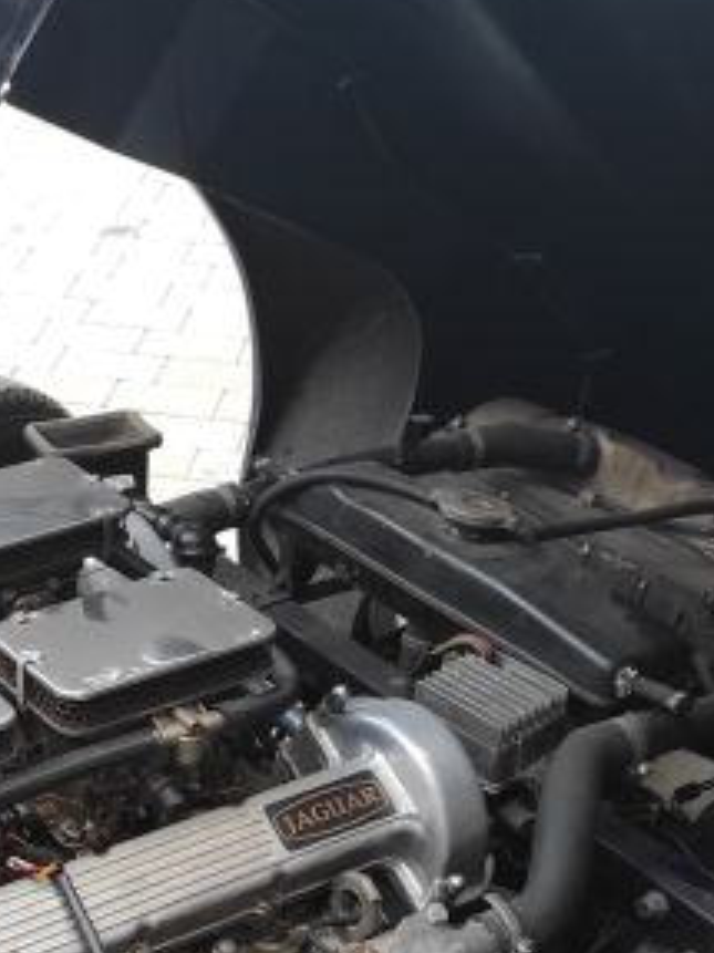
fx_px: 1844
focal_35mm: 67
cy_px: 907
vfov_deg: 27.6
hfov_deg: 21.3
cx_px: 35
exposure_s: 1/100
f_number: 1.89
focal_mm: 5.43
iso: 100
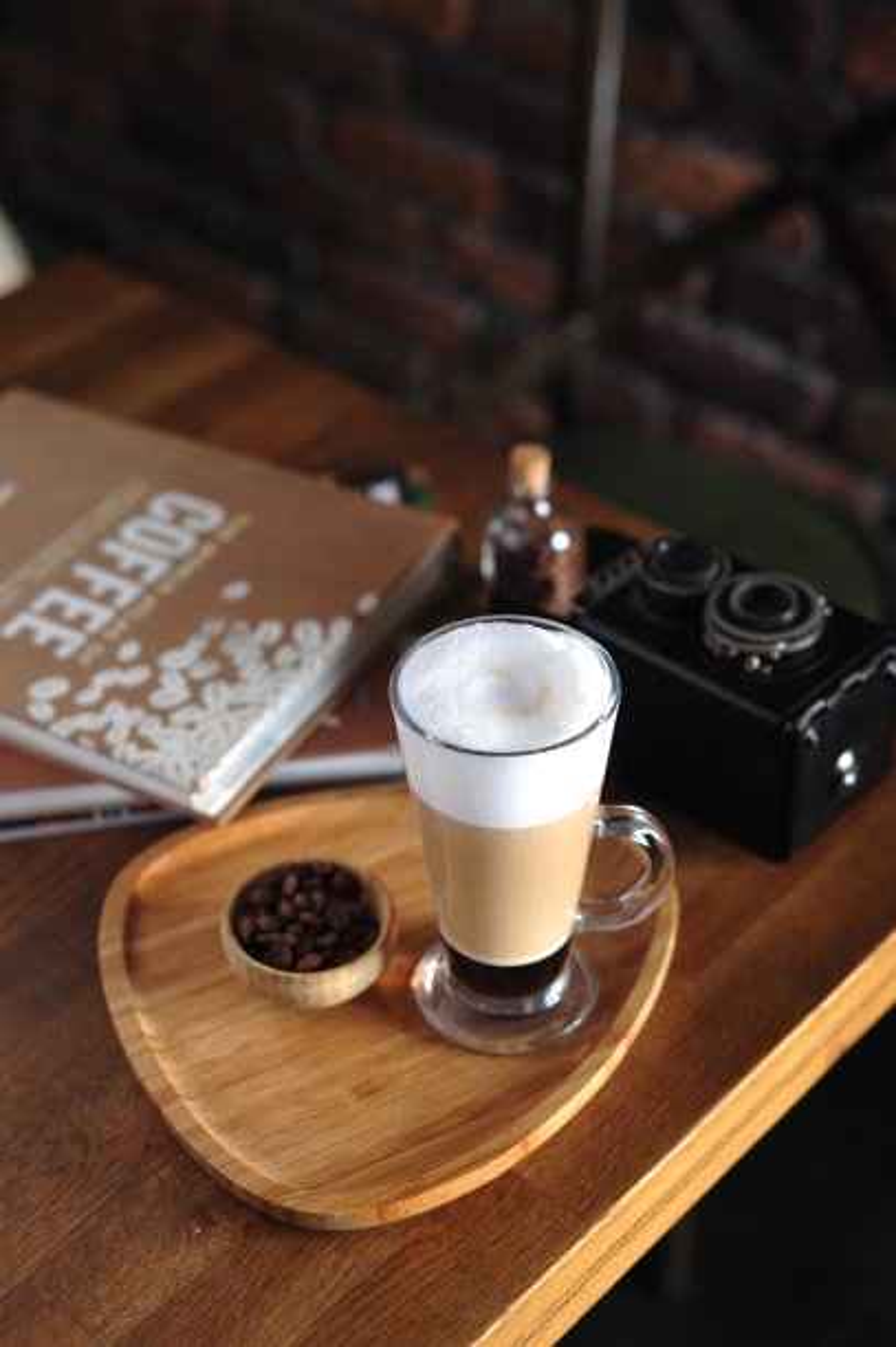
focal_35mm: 50
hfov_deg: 26.9
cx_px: 448
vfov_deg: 39.6
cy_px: 674
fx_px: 1870
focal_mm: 50
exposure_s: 1/200
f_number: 3.5
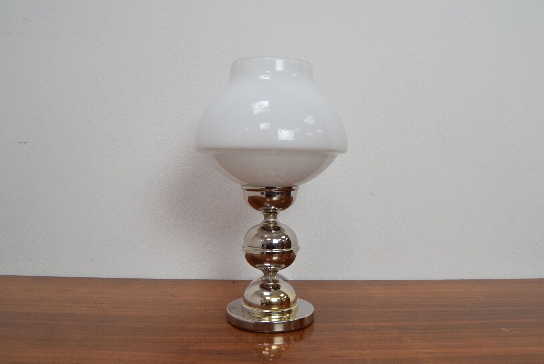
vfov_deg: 43.7
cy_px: 182
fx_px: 454
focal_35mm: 30
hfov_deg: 61.9
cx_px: 272
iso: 1600
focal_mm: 20
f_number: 7.1
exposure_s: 1/200
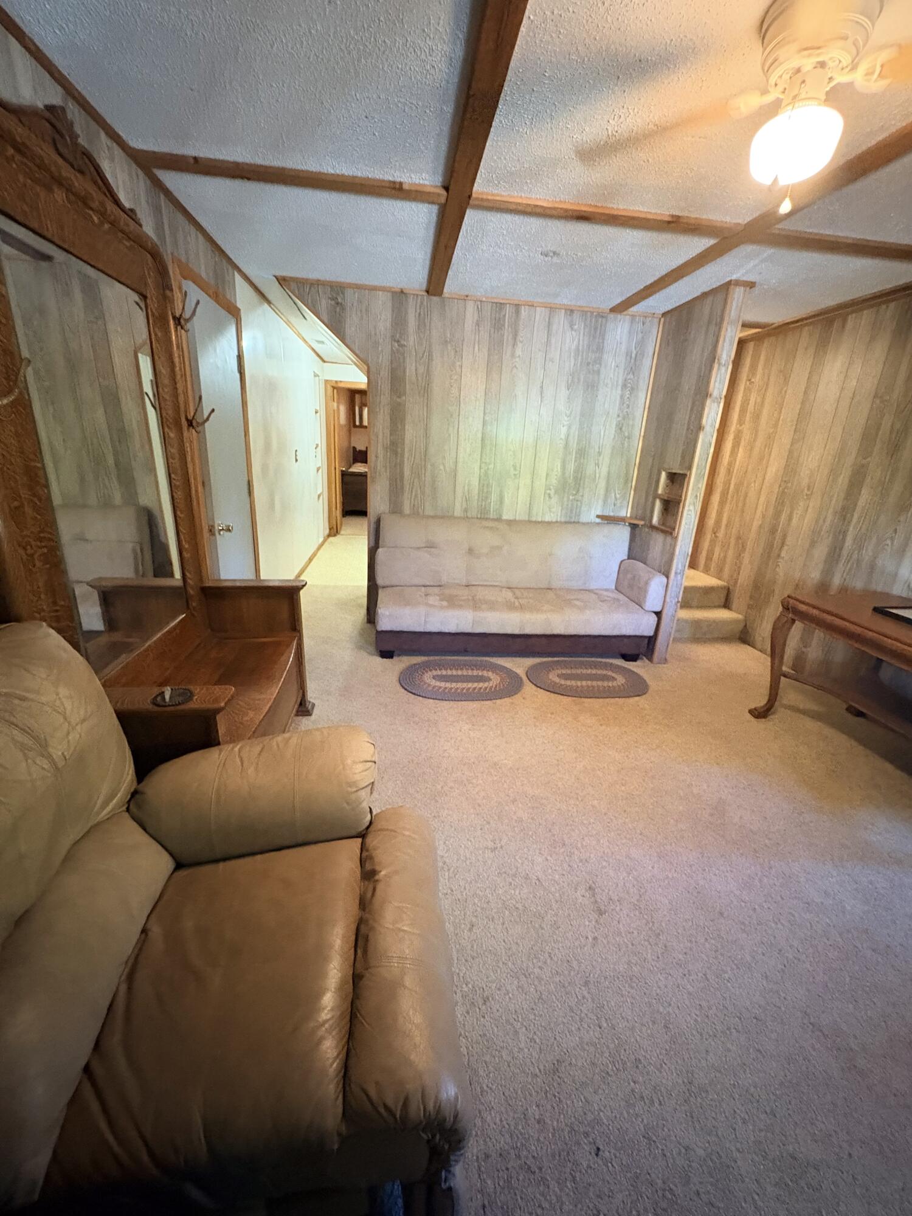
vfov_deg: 102.1
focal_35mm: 14
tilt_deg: -18.2
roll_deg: -3.3
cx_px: 456
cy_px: 608
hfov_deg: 85.7
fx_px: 492
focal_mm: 2.22
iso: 800
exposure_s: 1/30
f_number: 2.2
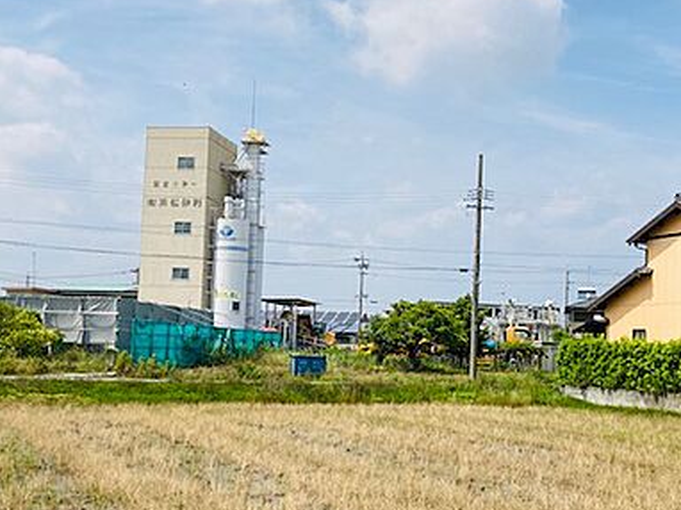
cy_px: 296
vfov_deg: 32.8
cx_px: 419
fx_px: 865
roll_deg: +0.1
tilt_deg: +4.5
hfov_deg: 42.7
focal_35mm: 44
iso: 20
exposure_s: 1/3205
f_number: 1.8
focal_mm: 3.99
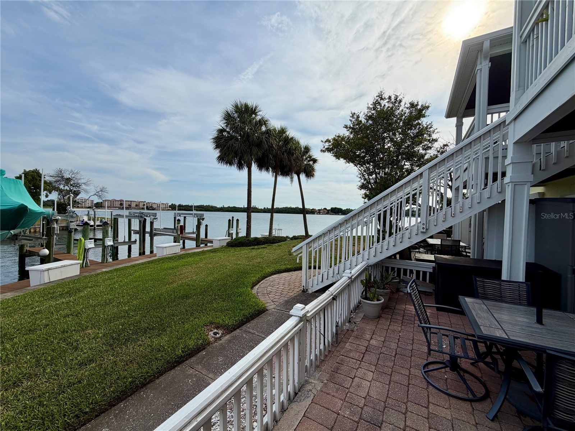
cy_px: 216
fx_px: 233
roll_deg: -1.1
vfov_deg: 85.7
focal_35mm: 14
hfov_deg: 102.1
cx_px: 288
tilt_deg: +0.0
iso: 20
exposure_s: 1/1339
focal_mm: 2.22
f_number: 2.2
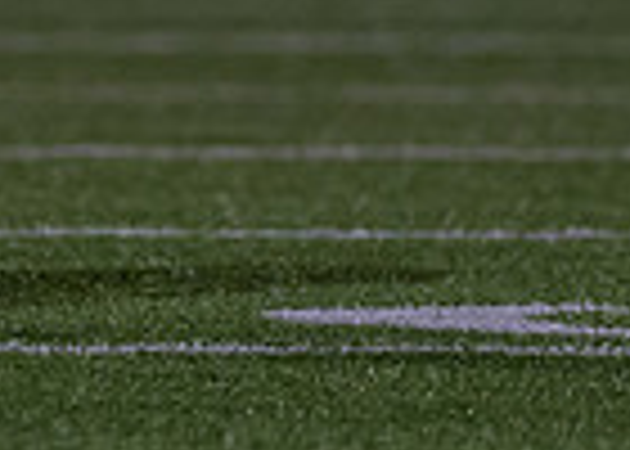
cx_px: -418
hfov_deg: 1.5
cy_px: -503
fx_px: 23797
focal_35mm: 1330
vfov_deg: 1.1
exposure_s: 1/1000
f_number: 2.8
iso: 3200
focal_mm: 200
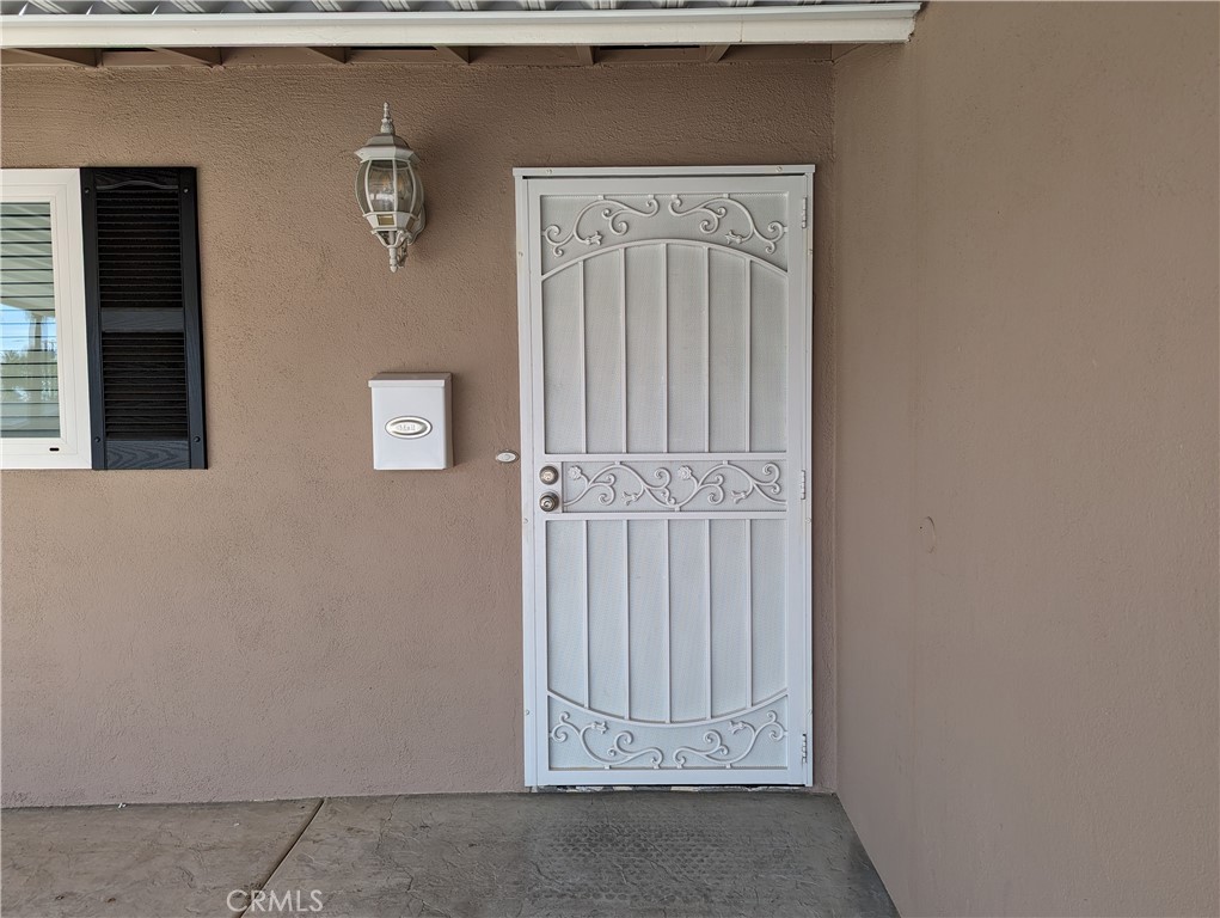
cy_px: 459
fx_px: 847
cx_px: 610
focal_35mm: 24
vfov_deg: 56.9
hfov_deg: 71.5
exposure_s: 1/322
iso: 42
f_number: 1.85
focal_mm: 6.81
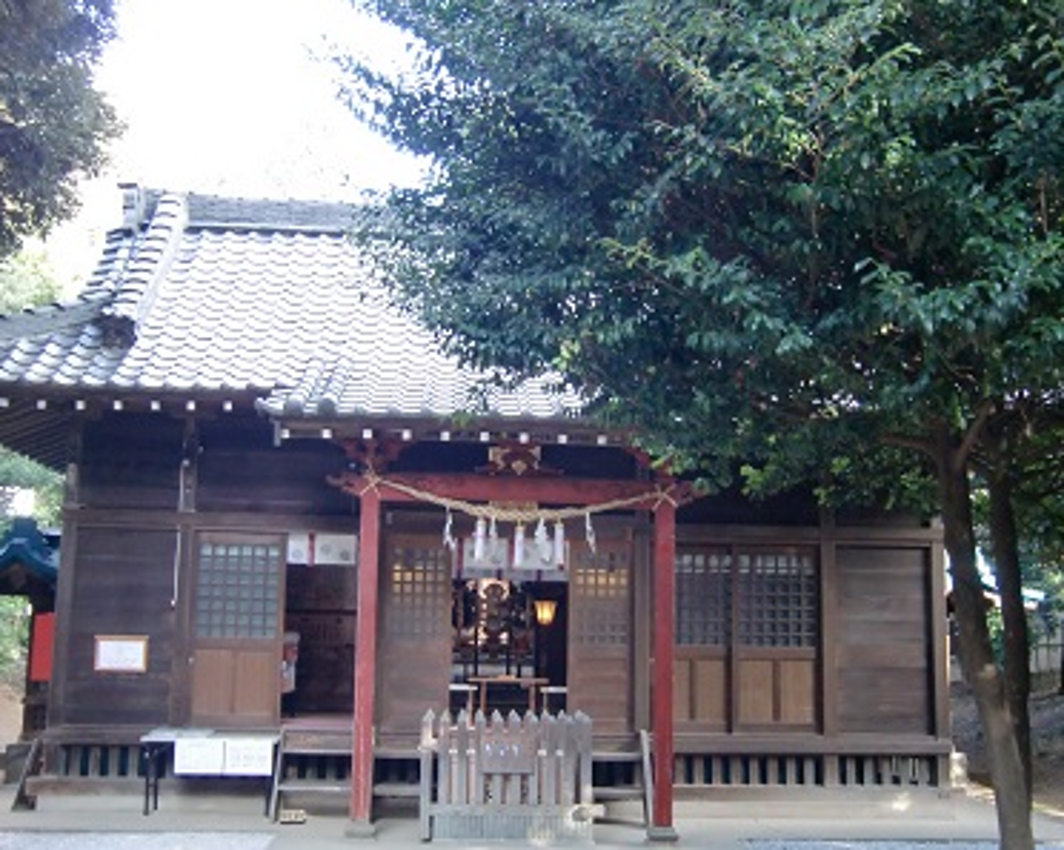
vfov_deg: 35.6
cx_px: 549
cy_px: 424
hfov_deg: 43.8
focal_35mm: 42
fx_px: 1322
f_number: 3.8
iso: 320
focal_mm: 7.1
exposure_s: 1/60
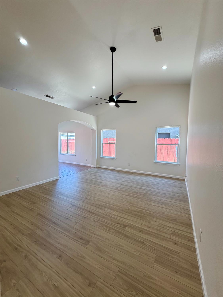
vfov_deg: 102.0
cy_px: 148
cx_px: 112
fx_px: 120
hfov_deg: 85.7
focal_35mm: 14
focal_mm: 2.22
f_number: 2.2
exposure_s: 1/120
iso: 100
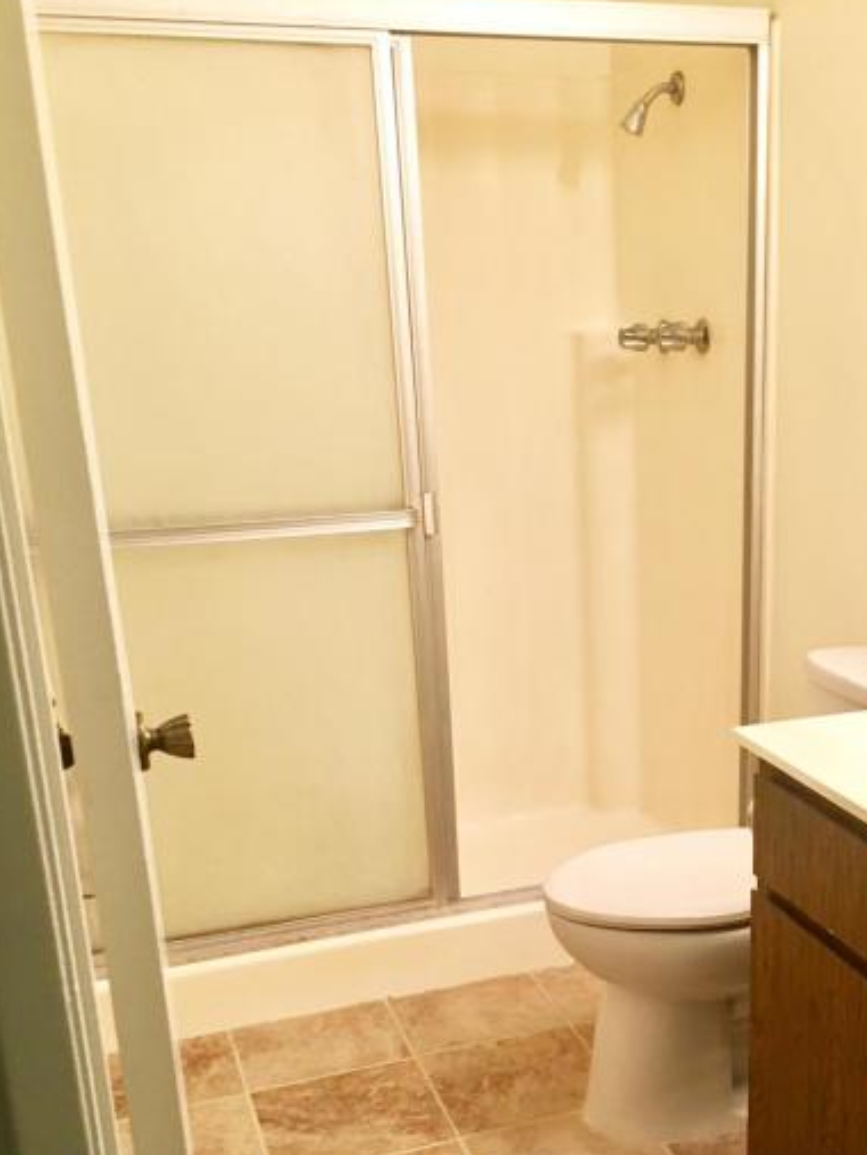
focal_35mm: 44
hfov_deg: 32.3
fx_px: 1468
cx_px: 643
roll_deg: +2.8
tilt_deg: -19.2
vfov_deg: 42.0
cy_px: 819
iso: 125
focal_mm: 4.15
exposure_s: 1/30
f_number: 2.2
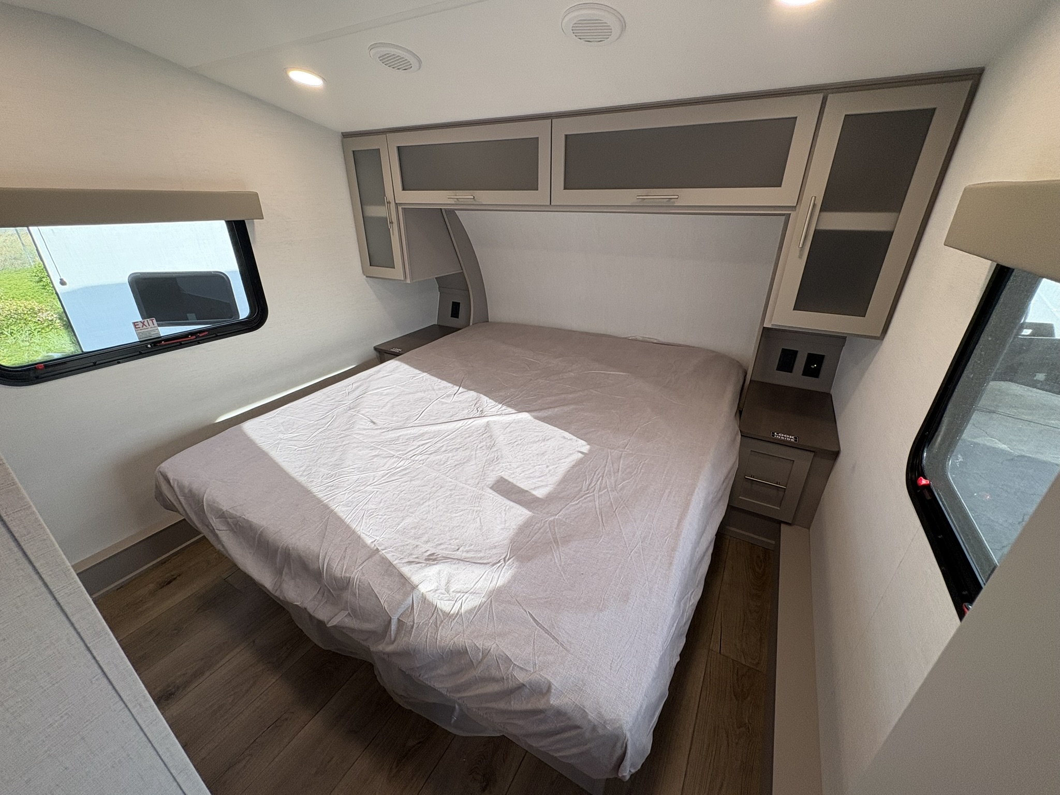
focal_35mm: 14
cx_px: 530
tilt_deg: -24.8
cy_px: 398
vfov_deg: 85.7
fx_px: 429
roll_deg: +0.2
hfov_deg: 102.1
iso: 80
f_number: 2.2
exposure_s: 1/120
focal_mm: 2.22
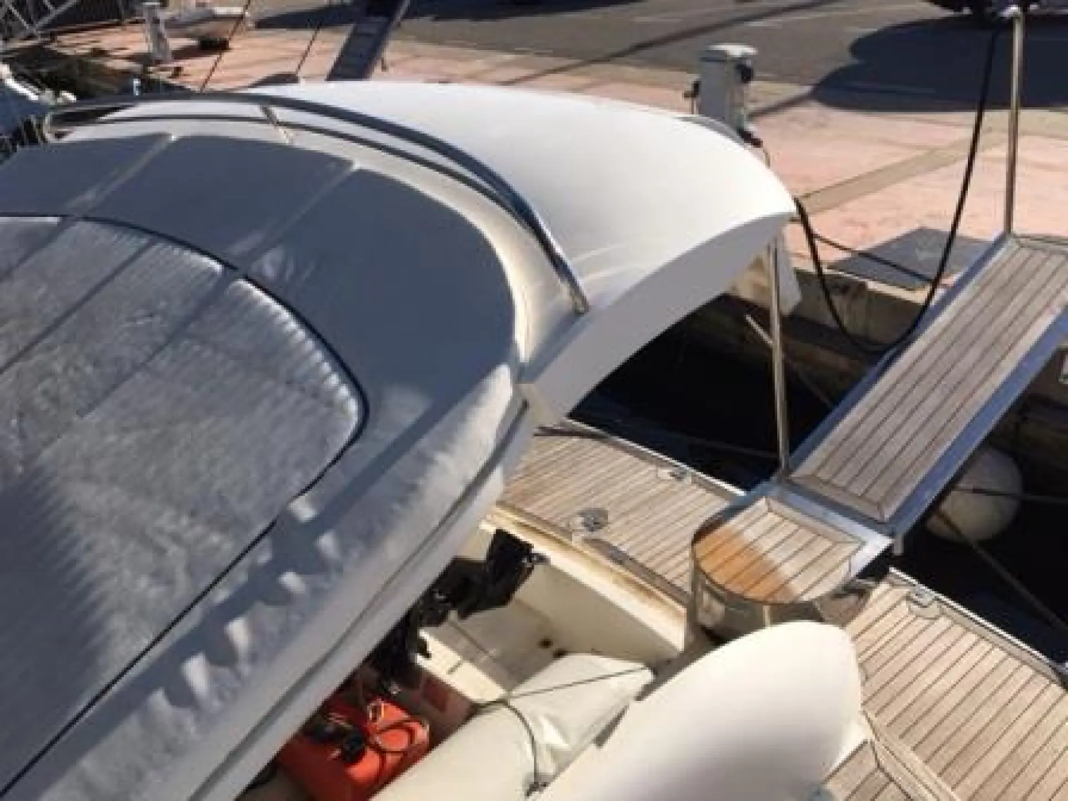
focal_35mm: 29
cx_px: 534
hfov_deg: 61.7
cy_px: 400
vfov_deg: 48.2
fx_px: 895
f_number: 2.2
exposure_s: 1/3205
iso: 25
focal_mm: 4.15
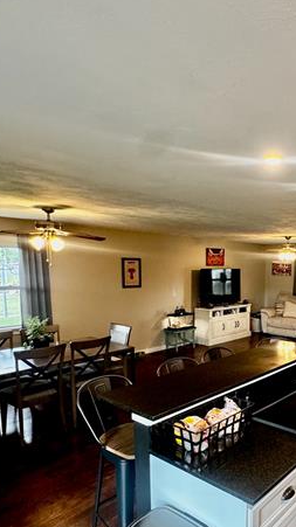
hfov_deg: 42.0
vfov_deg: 71.3
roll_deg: -0.9
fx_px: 364
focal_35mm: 26
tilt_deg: -7.3
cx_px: 245
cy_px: 311
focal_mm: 2.22
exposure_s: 1/60
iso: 400
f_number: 2.2
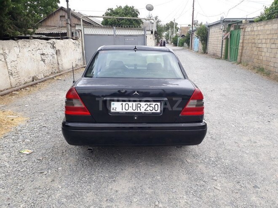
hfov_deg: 65.3
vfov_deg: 51.4
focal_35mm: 27
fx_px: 217
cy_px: 104
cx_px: 139
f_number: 1.9
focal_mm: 3.6
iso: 40
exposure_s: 1/202
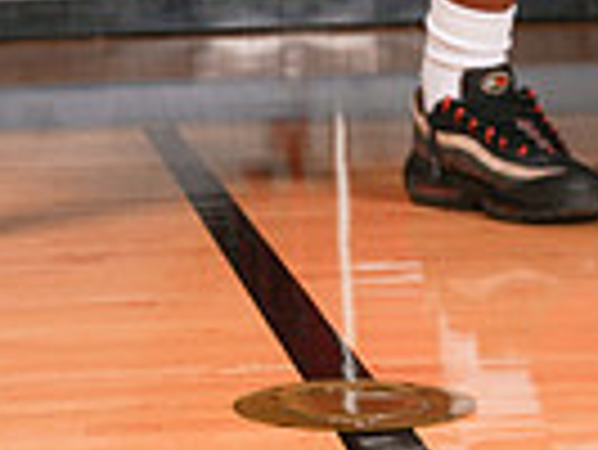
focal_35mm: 143
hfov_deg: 13.7
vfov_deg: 9.5
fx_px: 2473
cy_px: -531
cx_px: 81
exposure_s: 1/200
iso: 250
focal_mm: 44
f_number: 6.3
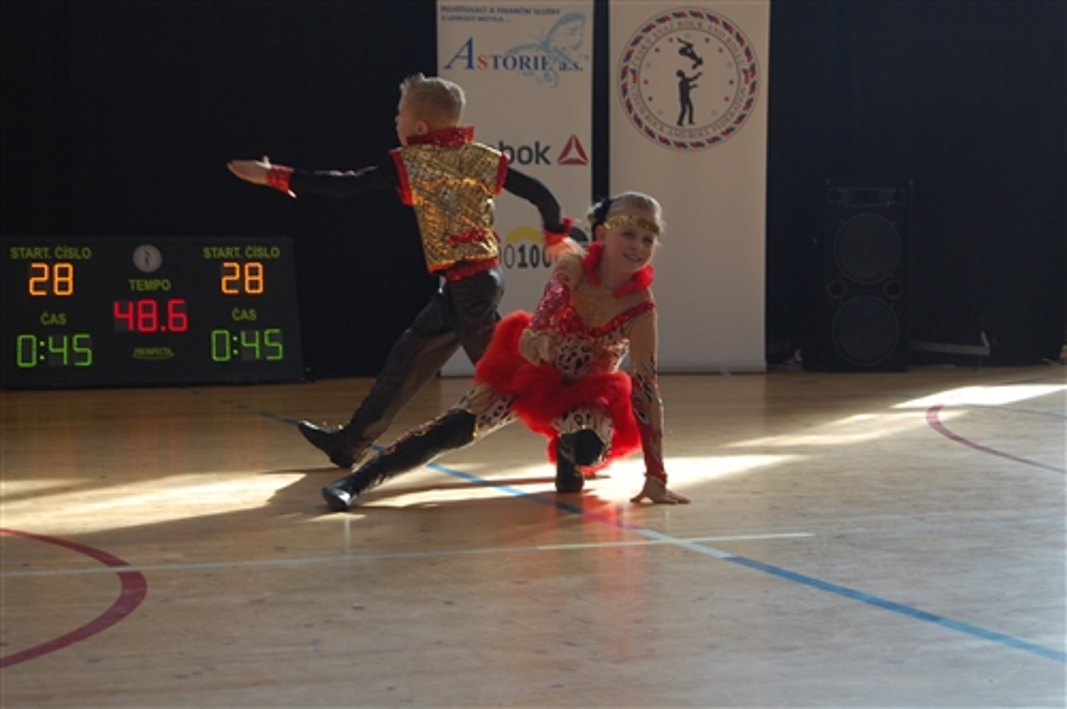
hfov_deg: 27.0
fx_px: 2220
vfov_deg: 18.1
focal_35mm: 75
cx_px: 534
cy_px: 354
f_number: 5.6
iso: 280
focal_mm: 50
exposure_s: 1/125
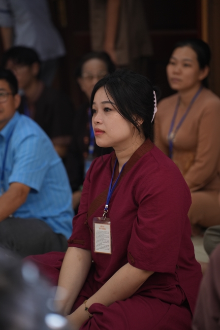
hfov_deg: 13.3
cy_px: 165
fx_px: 945
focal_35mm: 103
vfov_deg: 19.8
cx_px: 110
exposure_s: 1/80
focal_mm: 103
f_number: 2.8
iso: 1250
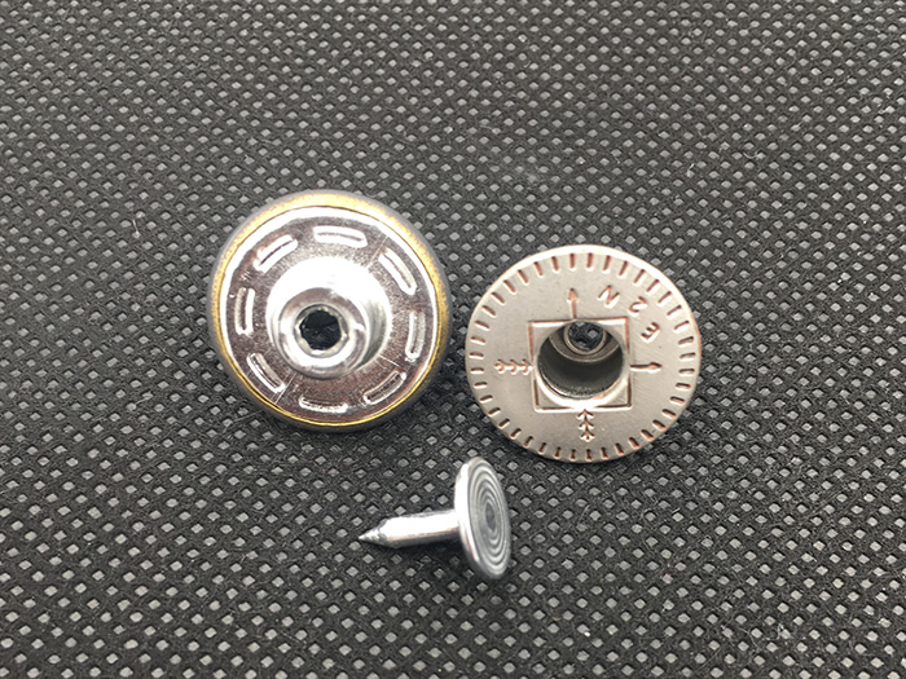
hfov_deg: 61.7
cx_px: 453
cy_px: 340
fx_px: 759
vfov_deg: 48.2
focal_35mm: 29
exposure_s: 1/50
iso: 25
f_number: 2.2
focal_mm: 4.15
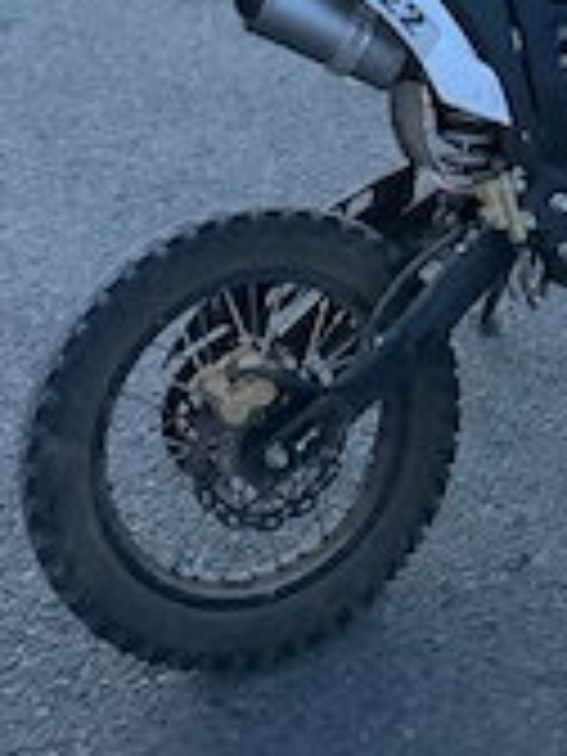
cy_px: -68
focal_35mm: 57
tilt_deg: -19.8
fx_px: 1245
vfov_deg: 30.4
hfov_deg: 25.1
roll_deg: -0.6
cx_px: 482
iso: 800
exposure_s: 1/40
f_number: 1.78
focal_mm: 6.76
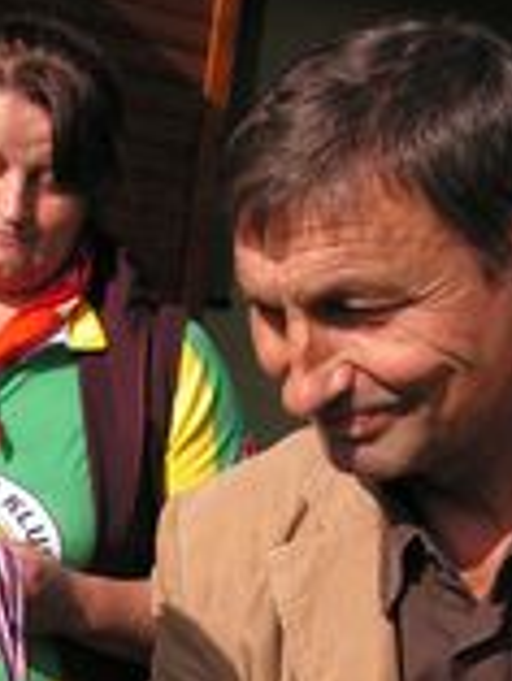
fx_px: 2029
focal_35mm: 103
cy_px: 737
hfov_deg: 14.1
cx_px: -39
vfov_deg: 18.4
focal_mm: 6
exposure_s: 1/800
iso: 50
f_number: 3.2
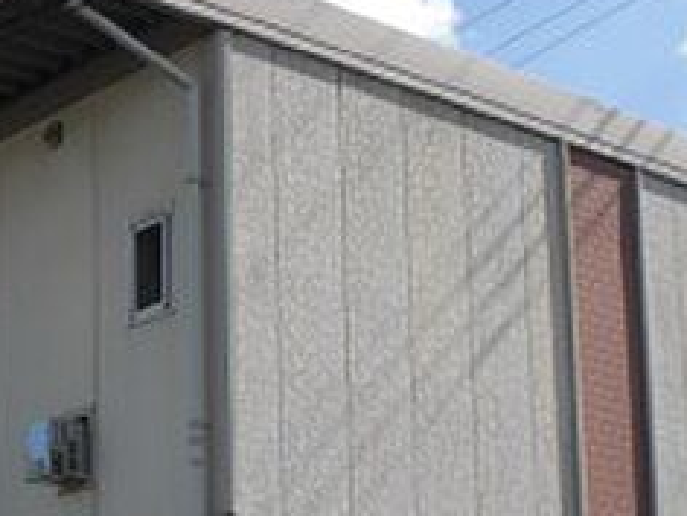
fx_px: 2044
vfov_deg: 14.1
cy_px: 516
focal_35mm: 103
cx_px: 58
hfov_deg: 18.7
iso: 64
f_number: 5.6
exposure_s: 1/400
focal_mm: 6.3
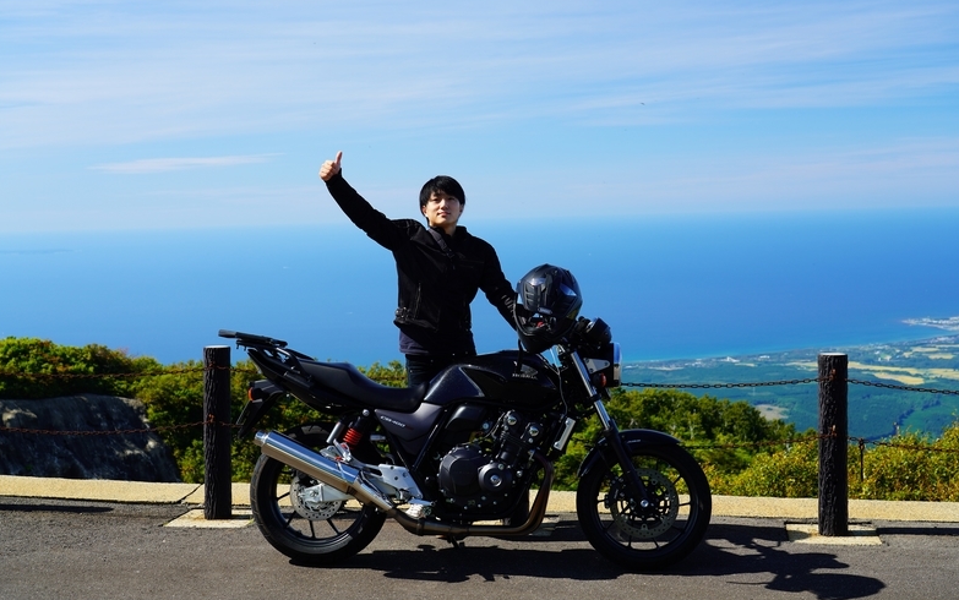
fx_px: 1333
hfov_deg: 39.6
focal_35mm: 51
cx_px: 484
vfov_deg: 25.4
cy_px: 276
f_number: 6.3
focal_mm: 49
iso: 100
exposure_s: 1/125
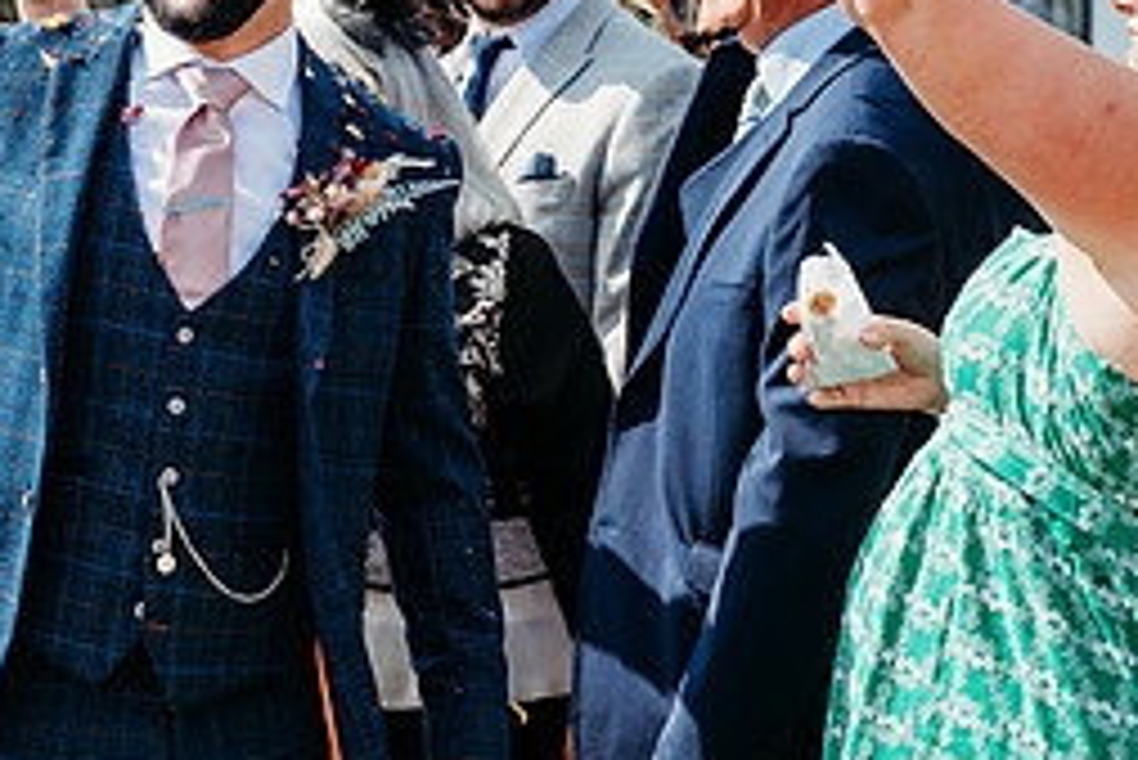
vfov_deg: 10.2
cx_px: -103
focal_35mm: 135
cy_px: 265
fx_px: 4270
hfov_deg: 14.8
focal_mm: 59
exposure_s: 1/800
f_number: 5
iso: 200
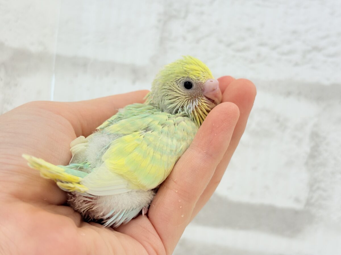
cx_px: 170
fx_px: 512
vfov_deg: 28.0
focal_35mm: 52
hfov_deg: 36.8
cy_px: 128
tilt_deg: -2.0
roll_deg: -6.4
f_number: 1.6
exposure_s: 1/100
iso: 64
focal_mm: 5.96
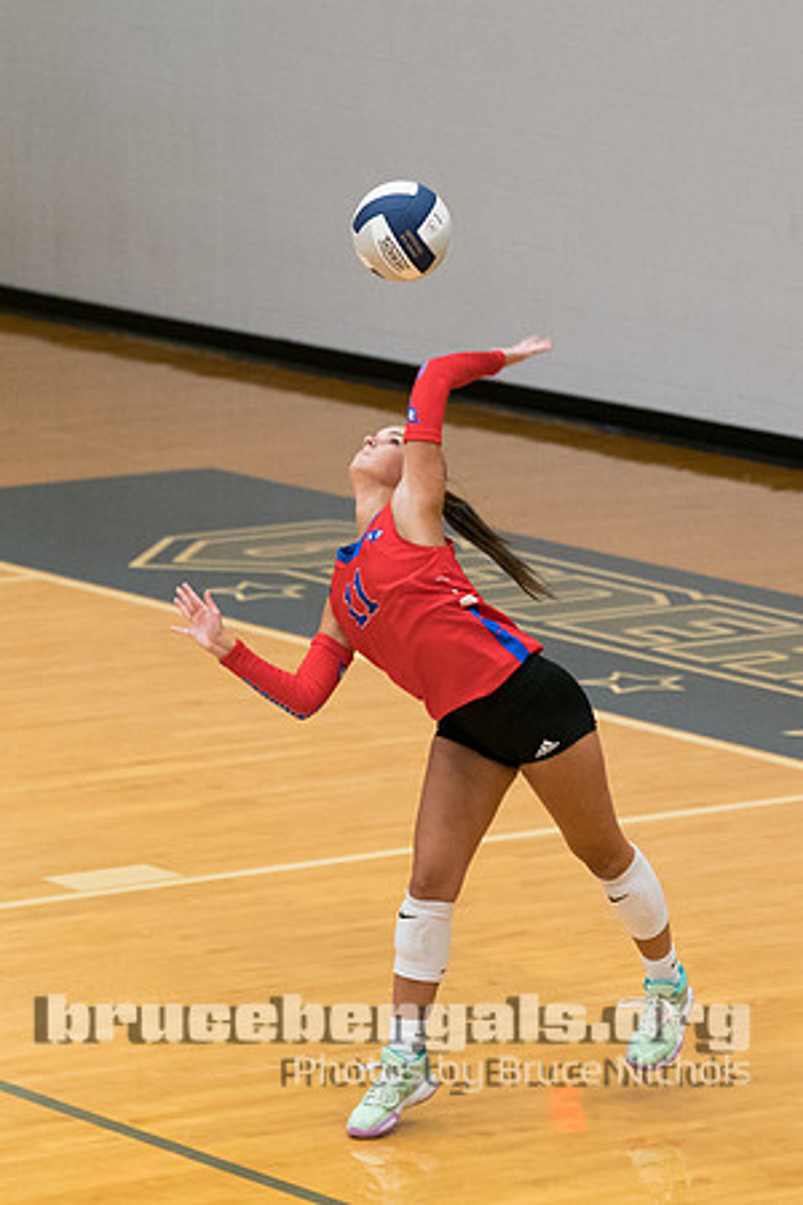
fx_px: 7161
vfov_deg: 9.6
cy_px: 509
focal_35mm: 214
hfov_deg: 6.4
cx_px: 434
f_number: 2.8
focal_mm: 104
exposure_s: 1/1000
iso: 4000
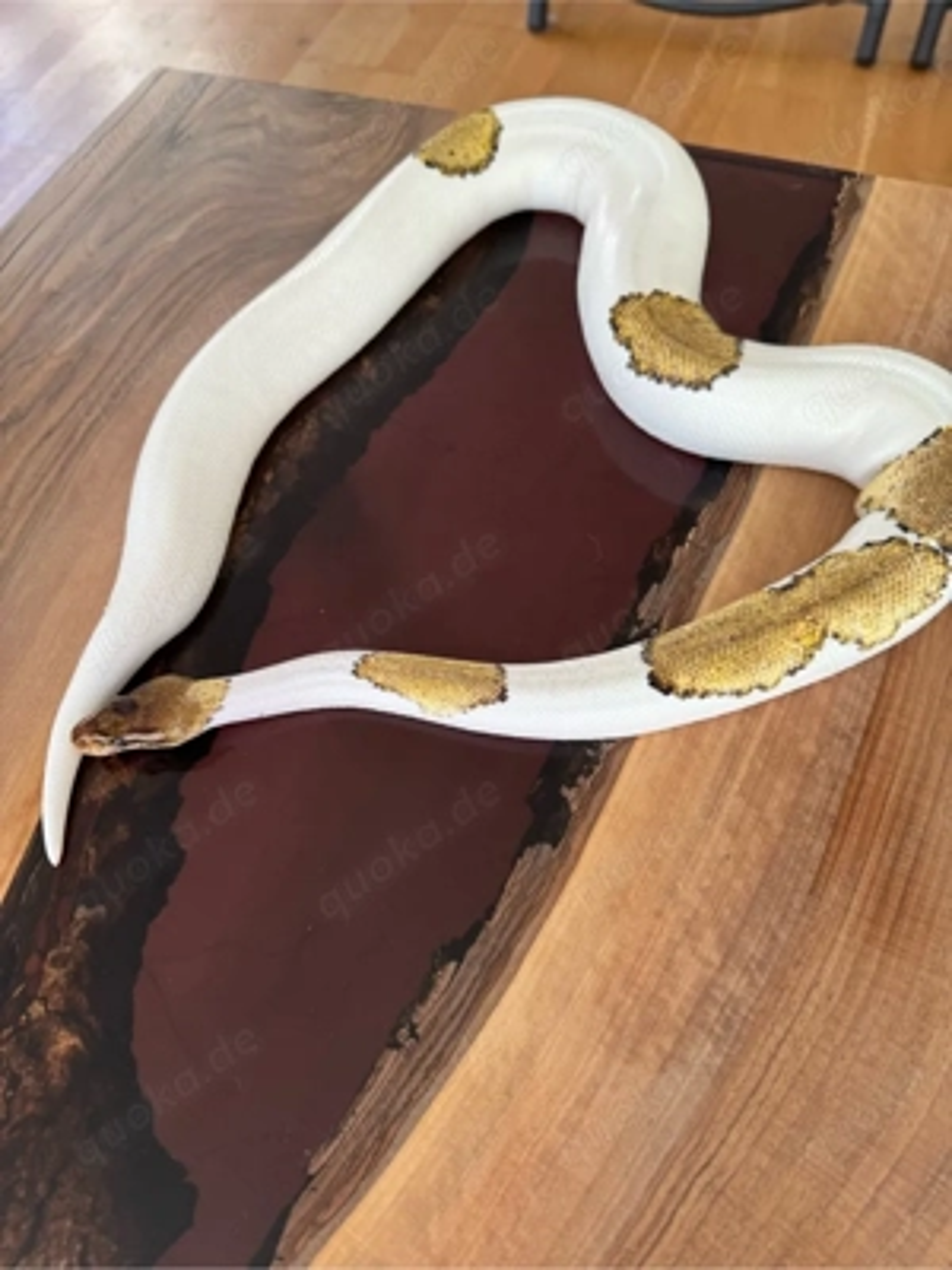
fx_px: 880
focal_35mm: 24
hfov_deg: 56.8
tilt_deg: -58.7
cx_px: 476
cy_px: 635
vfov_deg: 71.6
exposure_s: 1/121
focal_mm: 6.76
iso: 100
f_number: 1.78
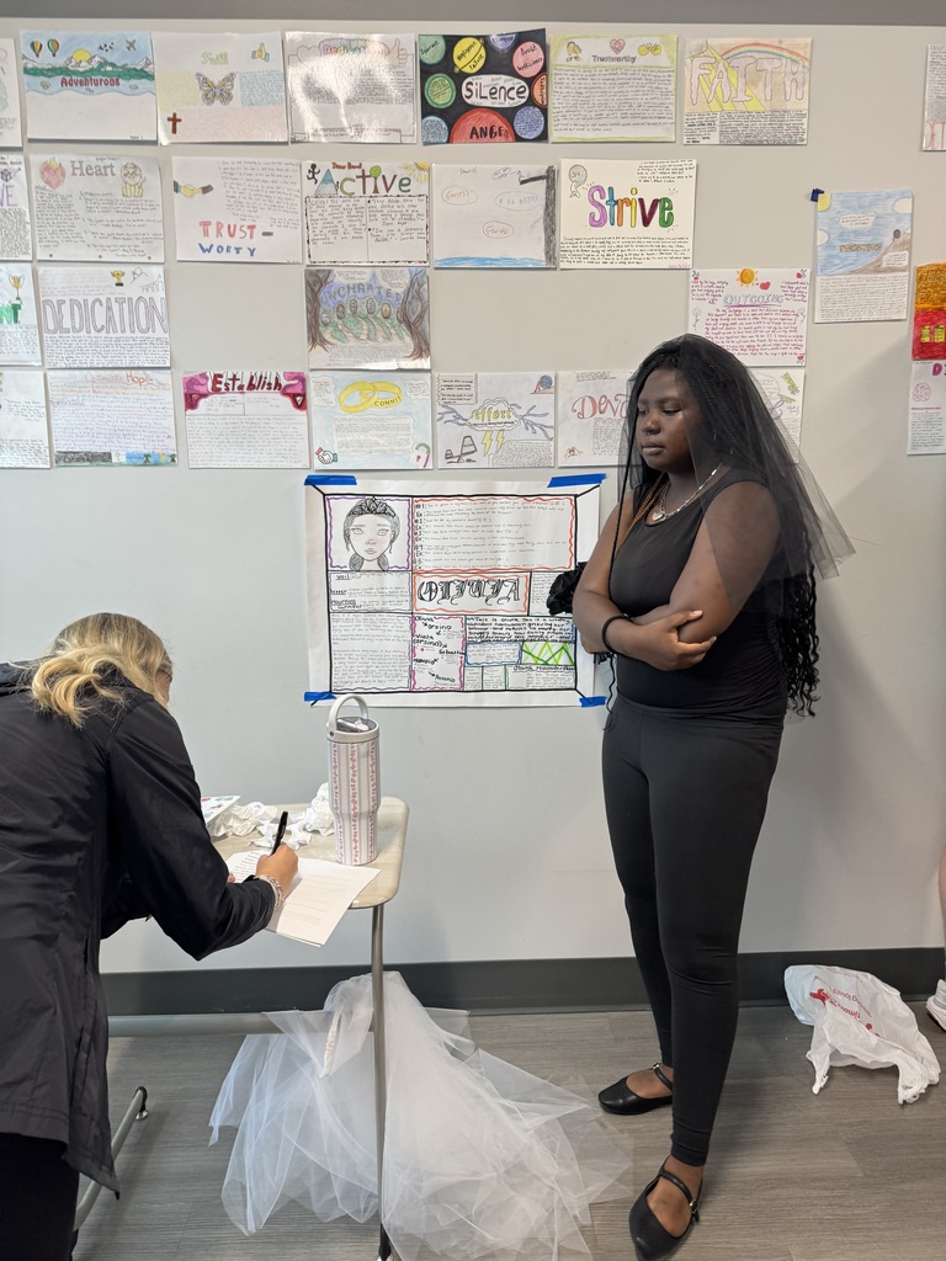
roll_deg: +1.1
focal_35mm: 24
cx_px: 473
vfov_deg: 71.6
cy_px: 630
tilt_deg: -11.5
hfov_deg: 56.8
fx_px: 875
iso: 125
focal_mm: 6.76
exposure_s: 1/60
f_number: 1.78
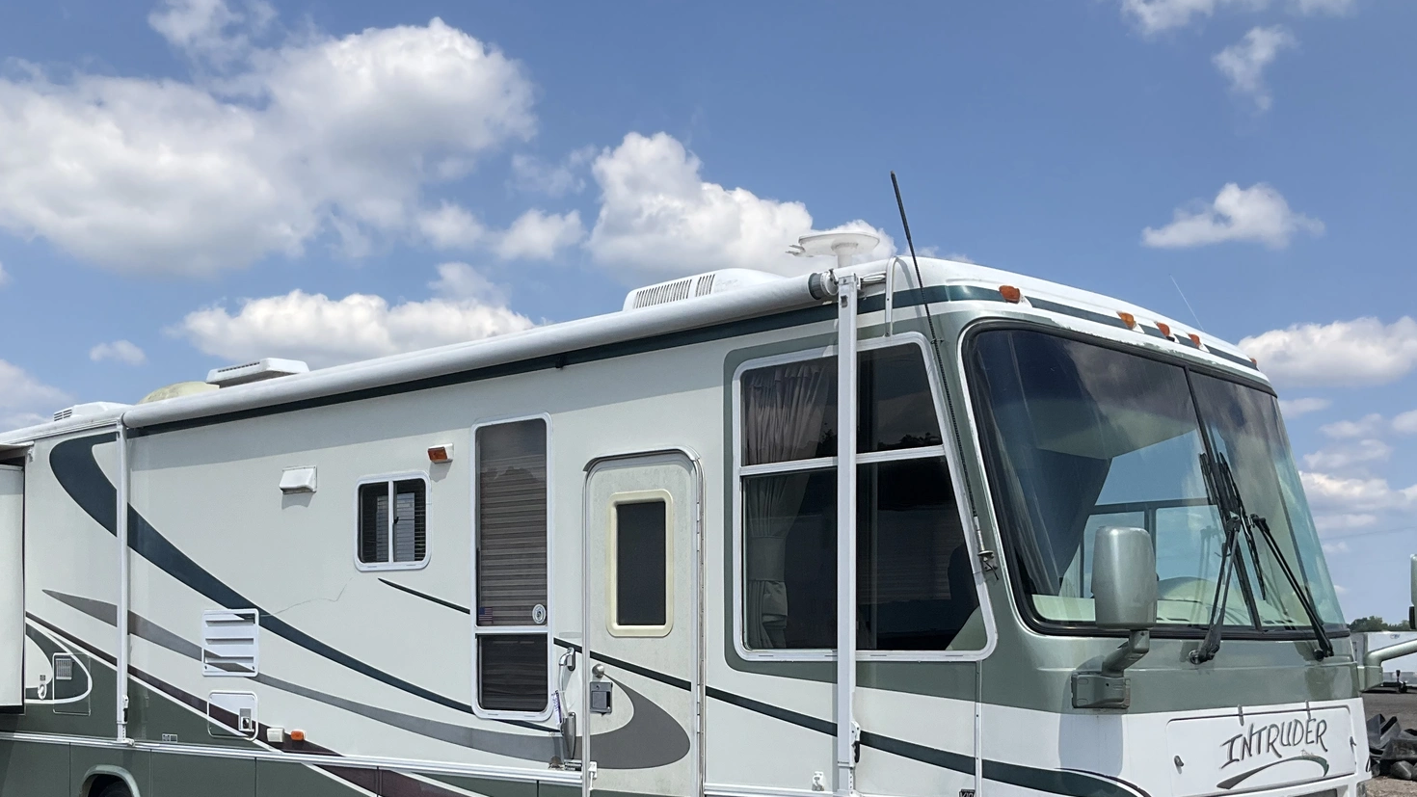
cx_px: 671
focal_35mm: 43
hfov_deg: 47.3
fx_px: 1616
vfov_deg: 27.0
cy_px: 668
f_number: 1.8
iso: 25
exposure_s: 1/2227
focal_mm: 3
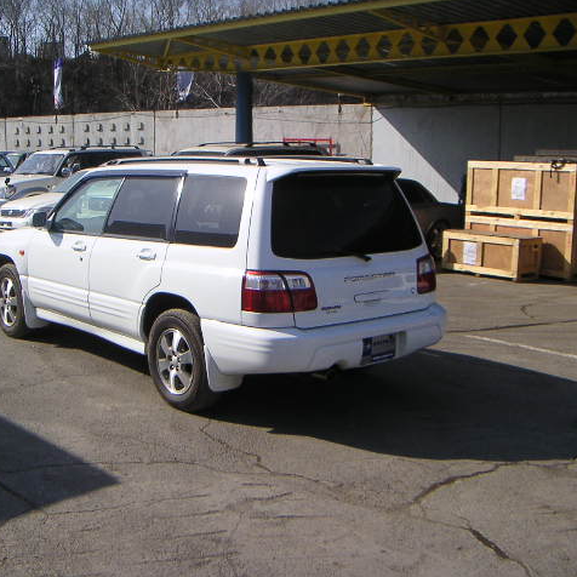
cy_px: 287
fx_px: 830
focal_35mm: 44
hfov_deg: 38.1
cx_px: 218
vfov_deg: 38.3
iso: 64
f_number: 6.7
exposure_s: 1/250
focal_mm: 4.8
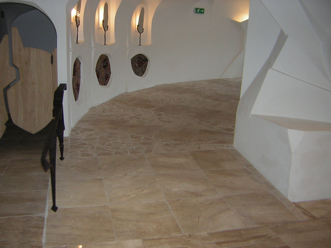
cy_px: 124
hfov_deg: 51.4
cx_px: 166
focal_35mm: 36
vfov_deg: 39.7
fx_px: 344
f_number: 2.6
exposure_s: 1/60.1
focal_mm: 4.7
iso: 84
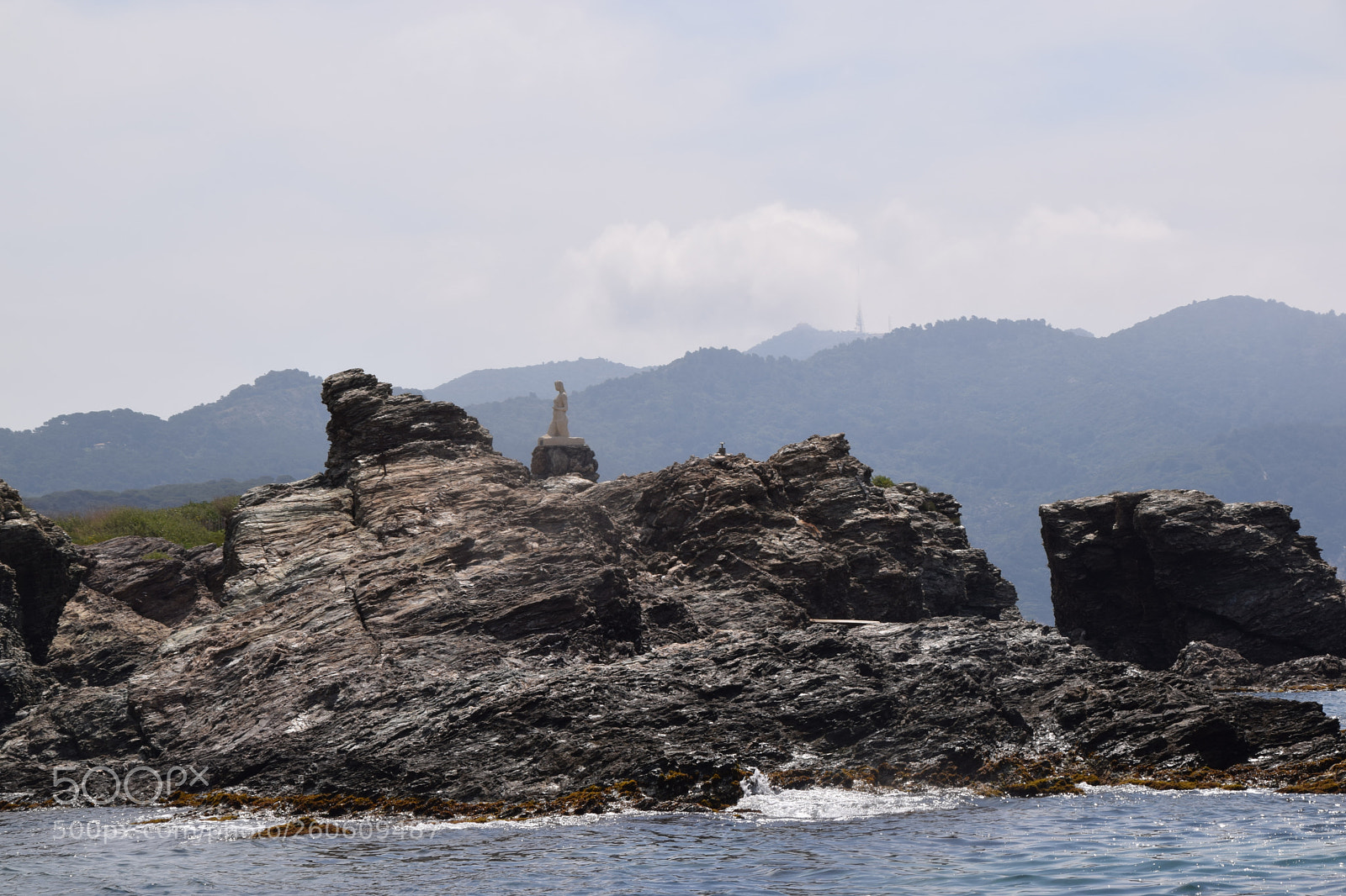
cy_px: 448
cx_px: 673
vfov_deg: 13.0
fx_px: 3925
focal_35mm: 105
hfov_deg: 19.5
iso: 100
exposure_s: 1/200
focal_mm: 70
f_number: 14
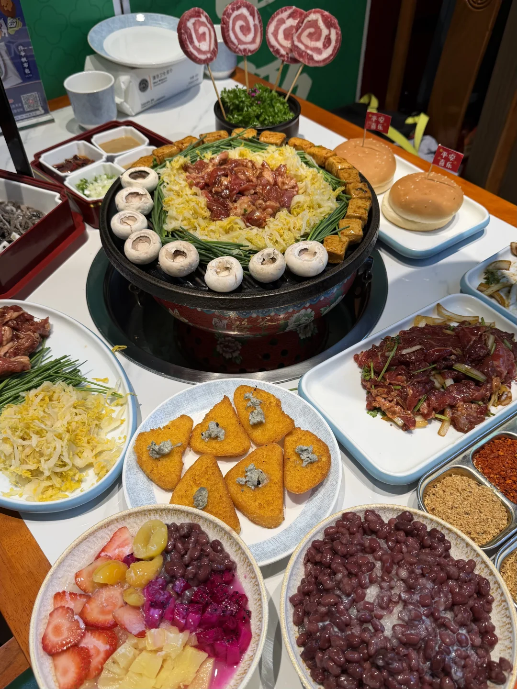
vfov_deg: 71.6
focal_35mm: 24
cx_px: 258
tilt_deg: -48.8
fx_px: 478
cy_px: 344
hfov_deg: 56.8
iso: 64
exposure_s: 1/121
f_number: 1.78
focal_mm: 6.76
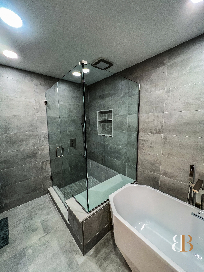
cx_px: 102
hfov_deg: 89.9
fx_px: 102
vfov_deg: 106.2
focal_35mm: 13
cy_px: 136
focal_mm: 1.57
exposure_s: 1/60
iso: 200
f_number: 1.8
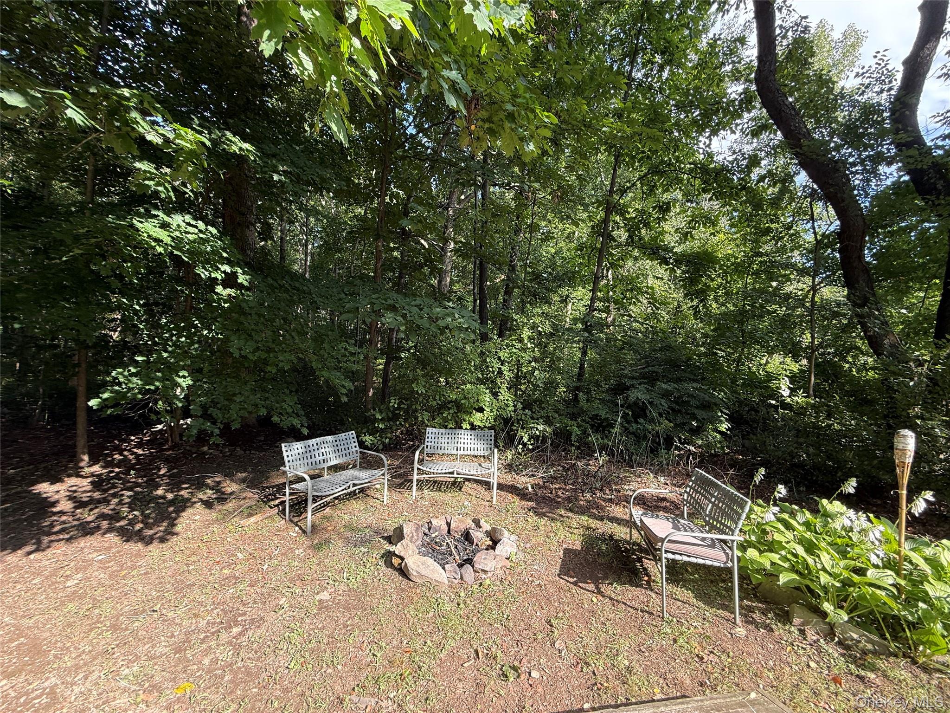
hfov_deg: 102.1
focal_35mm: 14
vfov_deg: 85.7
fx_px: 384
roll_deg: -2.6
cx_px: 475
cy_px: 356
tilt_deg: -1.2
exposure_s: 1/179
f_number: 2.2
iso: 64
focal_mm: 2.22
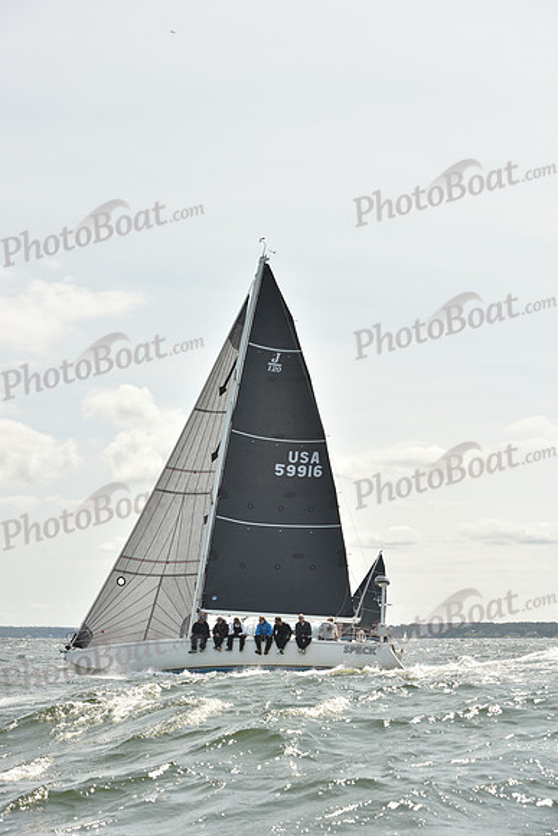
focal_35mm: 70
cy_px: 418
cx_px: 279
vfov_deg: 28.8
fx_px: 1626
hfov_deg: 19.5
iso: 250
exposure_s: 1/800
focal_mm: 70
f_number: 8
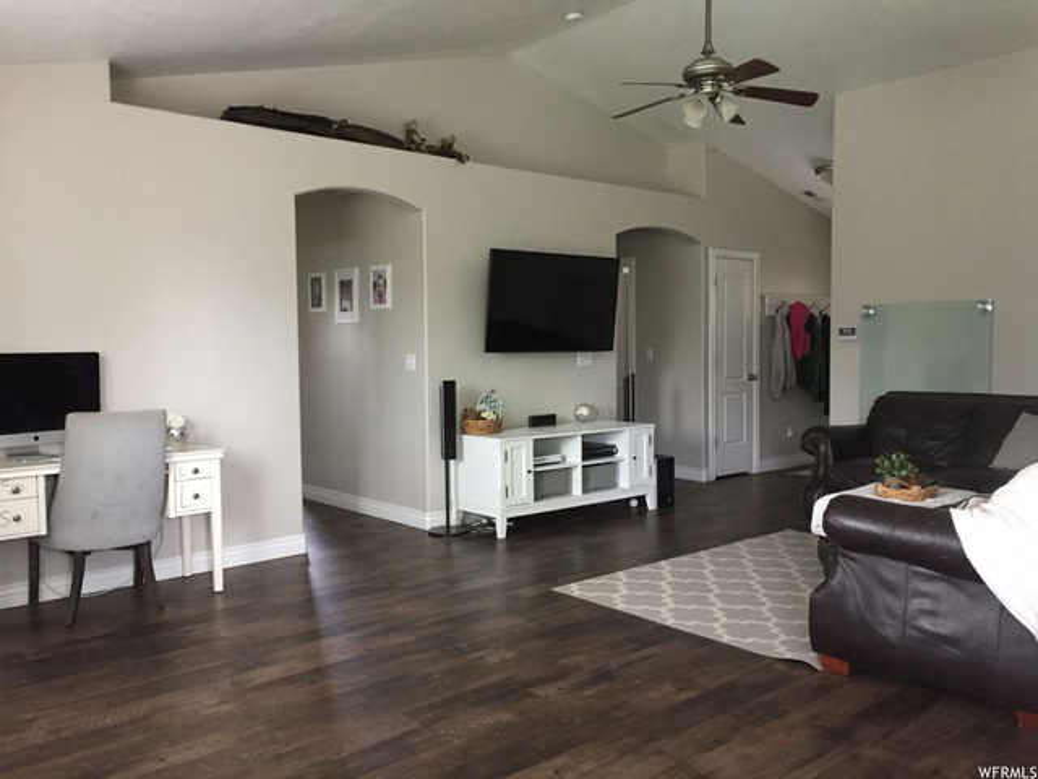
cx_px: 519
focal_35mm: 29
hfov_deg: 61.7
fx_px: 870
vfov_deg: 48.2
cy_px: 390
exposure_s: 1/30
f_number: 2.2
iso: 160
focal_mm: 4.15
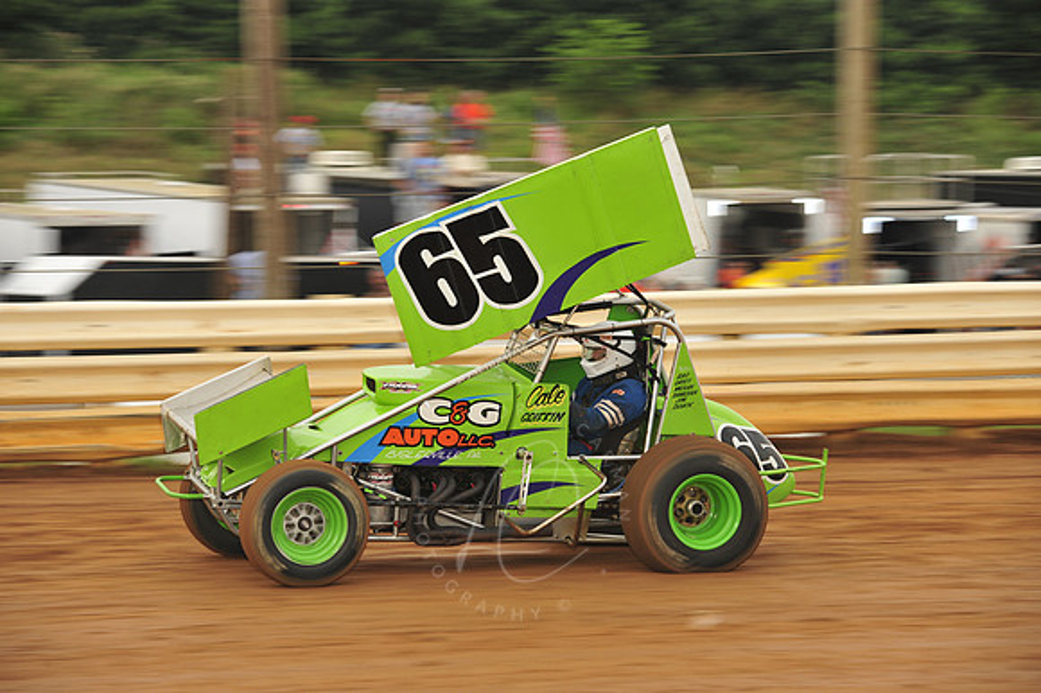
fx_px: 4479
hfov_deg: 13.3
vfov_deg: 8.8
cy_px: 346
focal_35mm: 155
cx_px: 520
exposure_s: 1/320
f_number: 8
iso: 500
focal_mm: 155
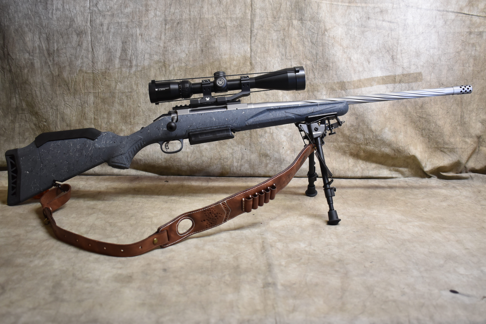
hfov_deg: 51.3
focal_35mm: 38
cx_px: 243
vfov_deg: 35.5
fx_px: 506
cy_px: 162
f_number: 4
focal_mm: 25
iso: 800
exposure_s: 1/125
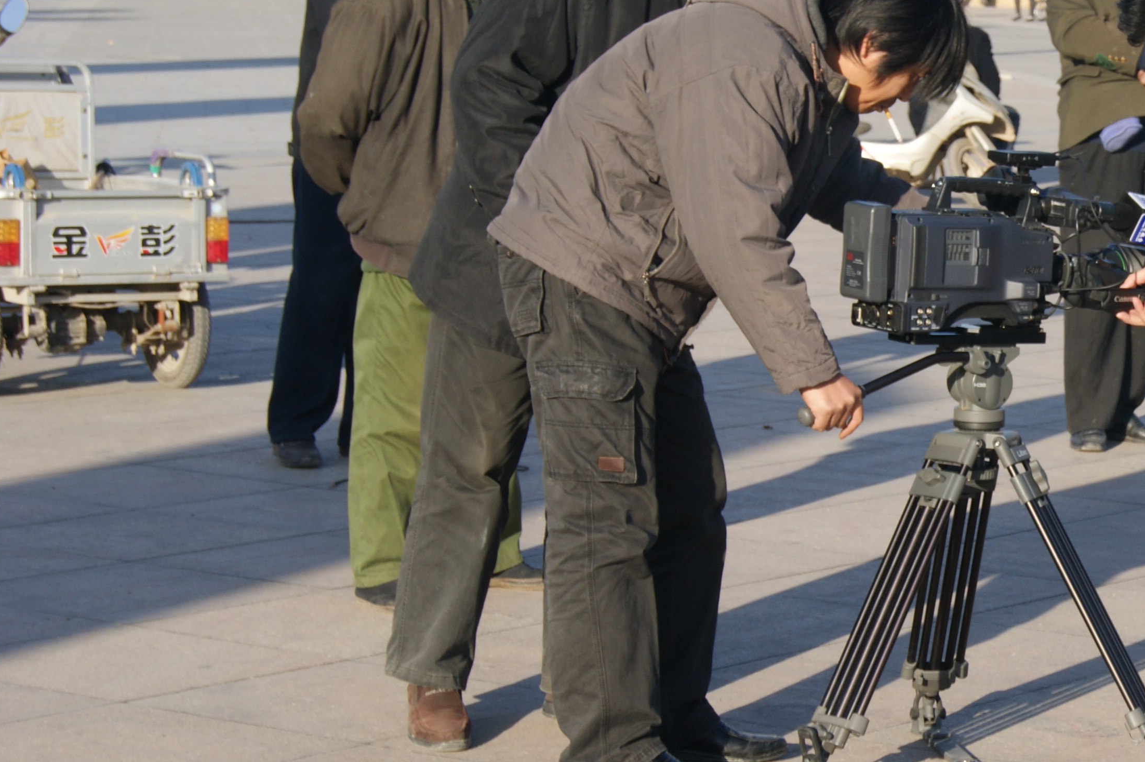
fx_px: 3973
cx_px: 1187
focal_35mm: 125
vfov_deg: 11.0
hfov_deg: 16.0
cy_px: 467
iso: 100
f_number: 9
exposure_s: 1/125
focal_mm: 40
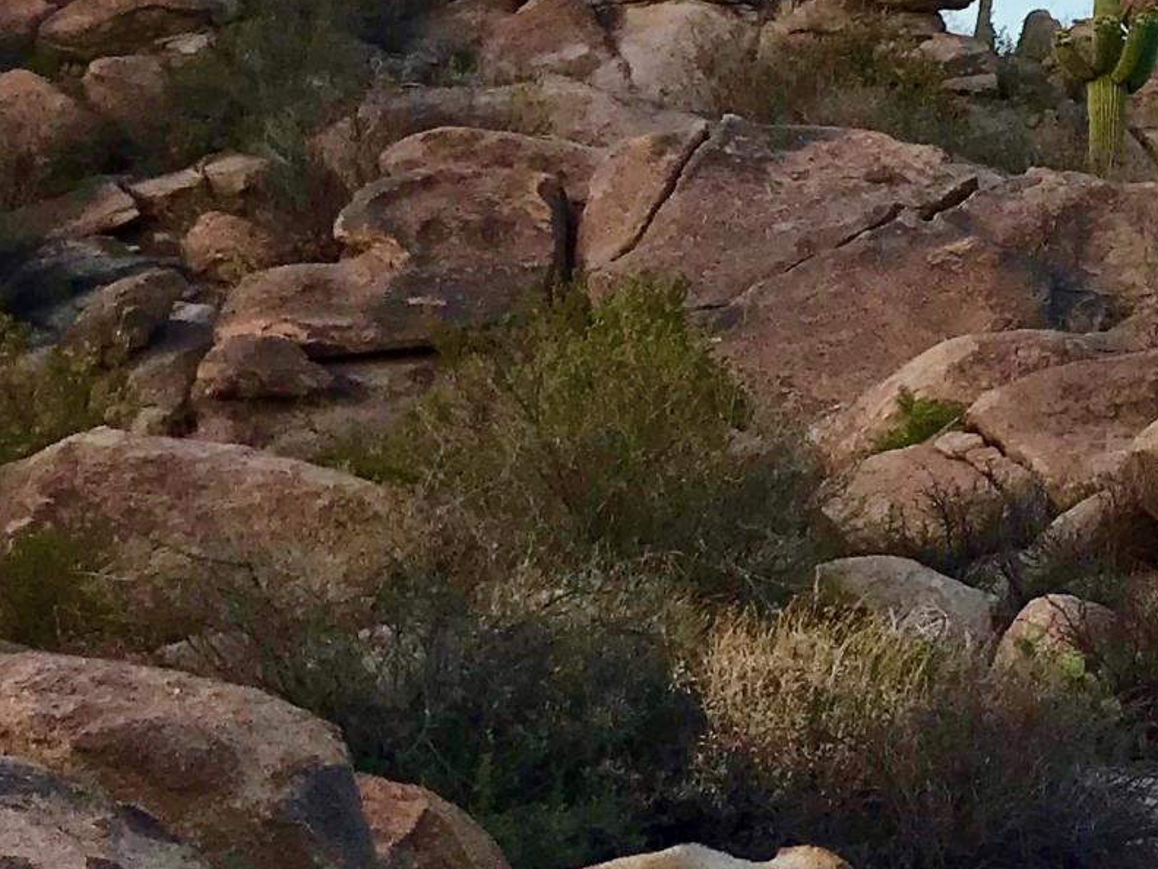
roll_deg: -0.8
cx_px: 2050
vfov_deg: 13.9
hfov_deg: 15.9
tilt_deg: +5.4
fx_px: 3546
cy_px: 127
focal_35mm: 106
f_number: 1.8
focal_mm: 3.99
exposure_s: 1/515
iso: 20
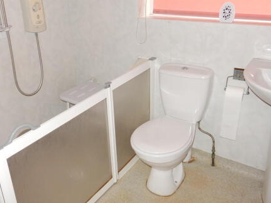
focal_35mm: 34
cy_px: 84
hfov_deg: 53.8
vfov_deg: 41.6
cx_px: 117
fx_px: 266
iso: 200
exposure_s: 1/30
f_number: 3.7
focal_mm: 4.5
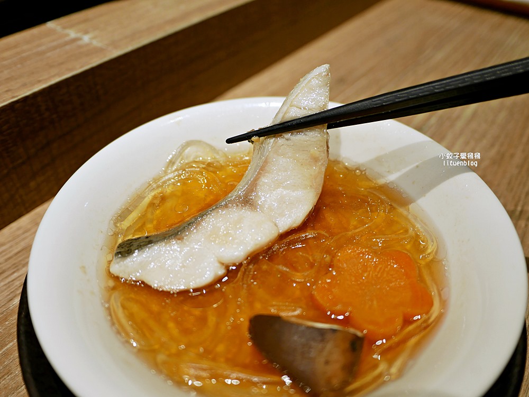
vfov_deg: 49.8
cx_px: 264
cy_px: 198
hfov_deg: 63.4
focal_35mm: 28
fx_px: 428
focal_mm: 14
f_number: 2.5
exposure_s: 1/60
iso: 200
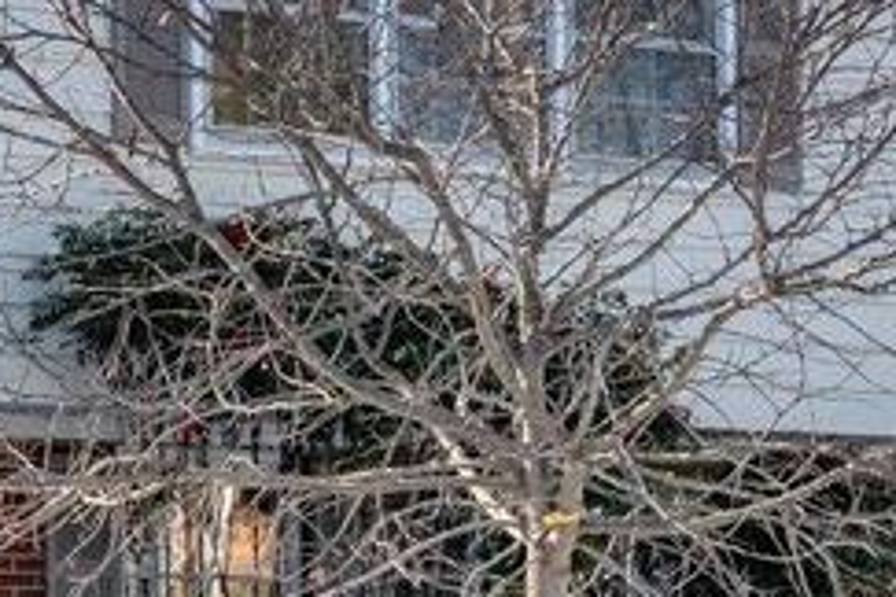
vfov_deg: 8.0
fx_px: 4281
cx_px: -343
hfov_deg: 11.6
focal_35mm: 172
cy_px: 442
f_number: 8
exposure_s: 1/2000
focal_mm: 29
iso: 1250
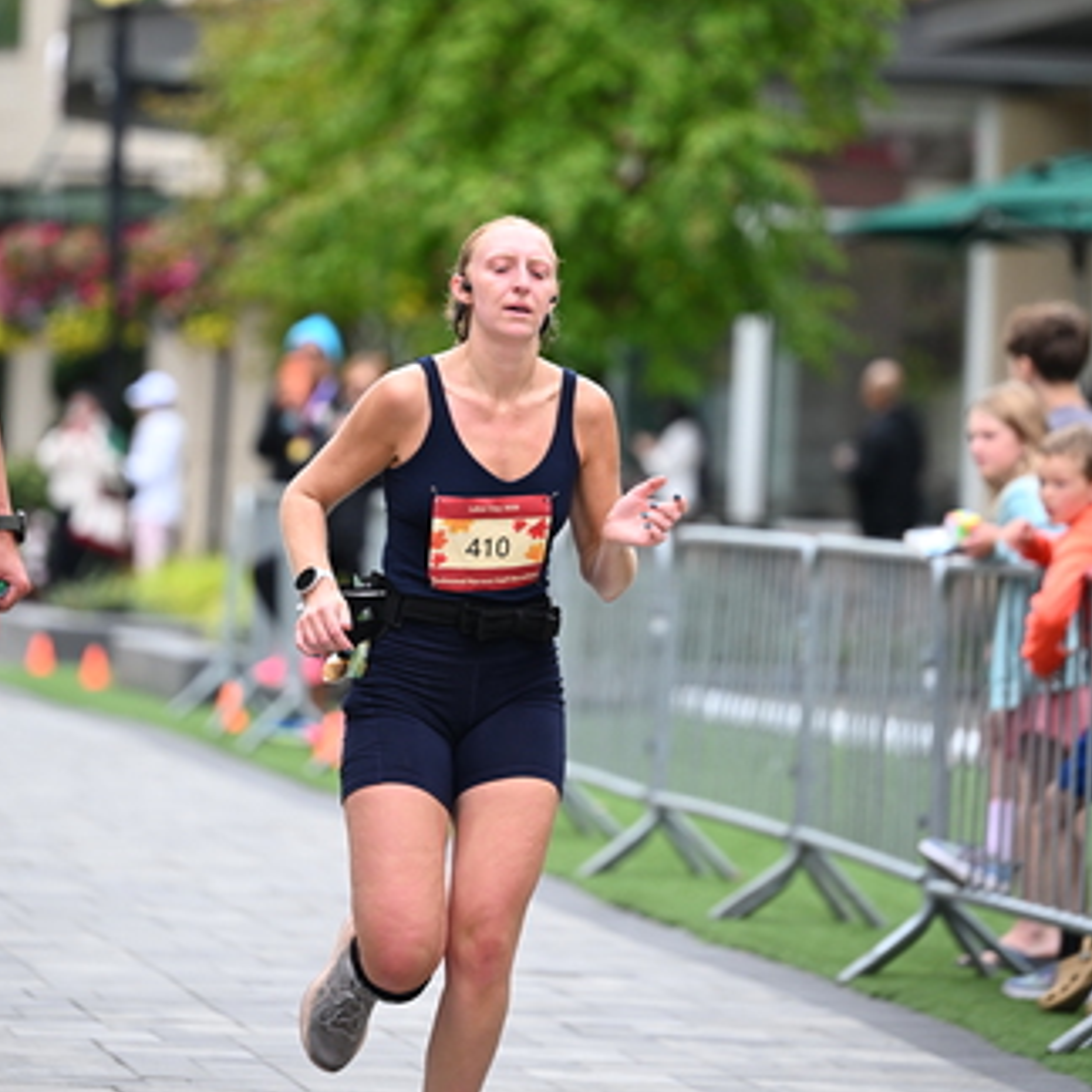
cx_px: 490
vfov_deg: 7.8
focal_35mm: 224
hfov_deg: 7.8
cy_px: 351
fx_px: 7995
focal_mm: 155
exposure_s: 1/2000
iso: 640
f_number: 2.8
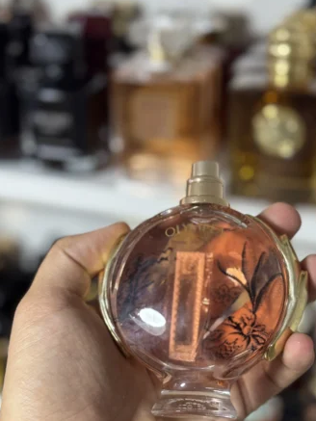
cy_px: 270
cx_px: 191
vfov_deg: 30.6
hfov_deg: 23.3
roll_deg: -1.6
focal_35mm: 63
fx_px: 766
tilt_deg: -28.8
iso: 200
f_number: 1.78
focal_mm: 6.76
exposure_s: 1/50
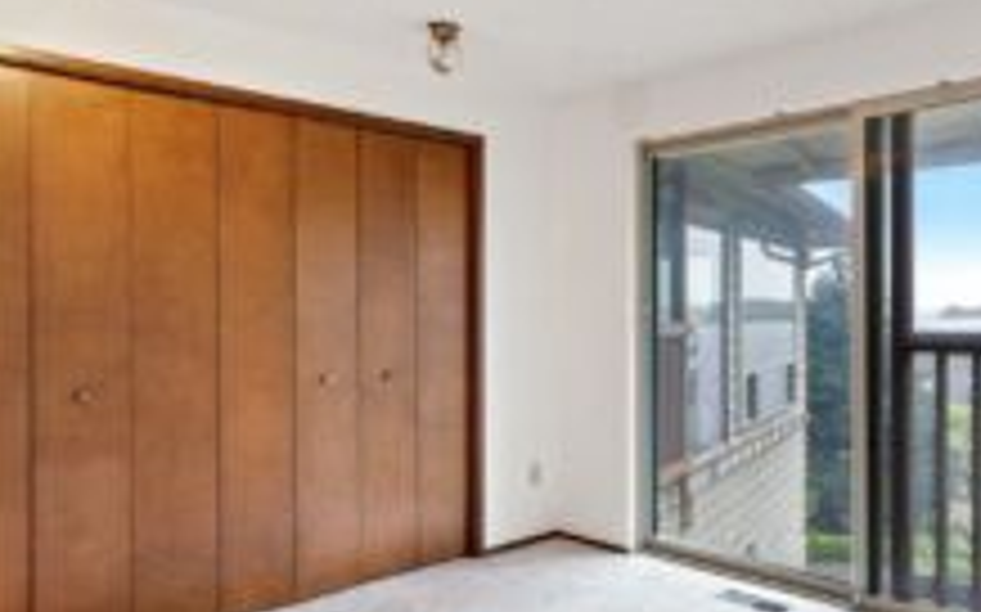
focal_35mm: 30
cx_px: 608
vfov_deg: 41.6
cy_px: 358
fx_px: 802
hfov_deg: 62.1
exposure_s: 1/1.67
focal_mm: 16
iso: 125
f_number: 8
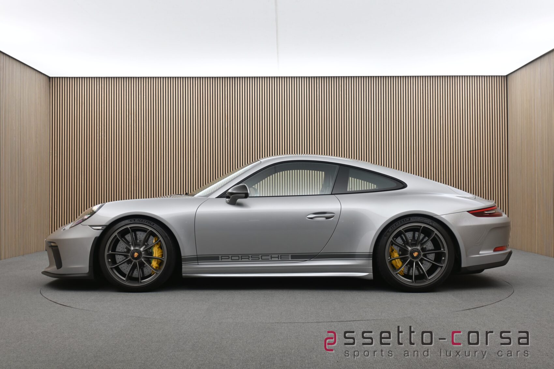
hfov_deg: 47.2
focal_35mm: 41
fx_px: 635
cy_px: 184
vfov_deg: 32.4
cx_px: 277
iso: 450
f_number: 4.5
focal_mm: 27.5
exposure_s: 1/40
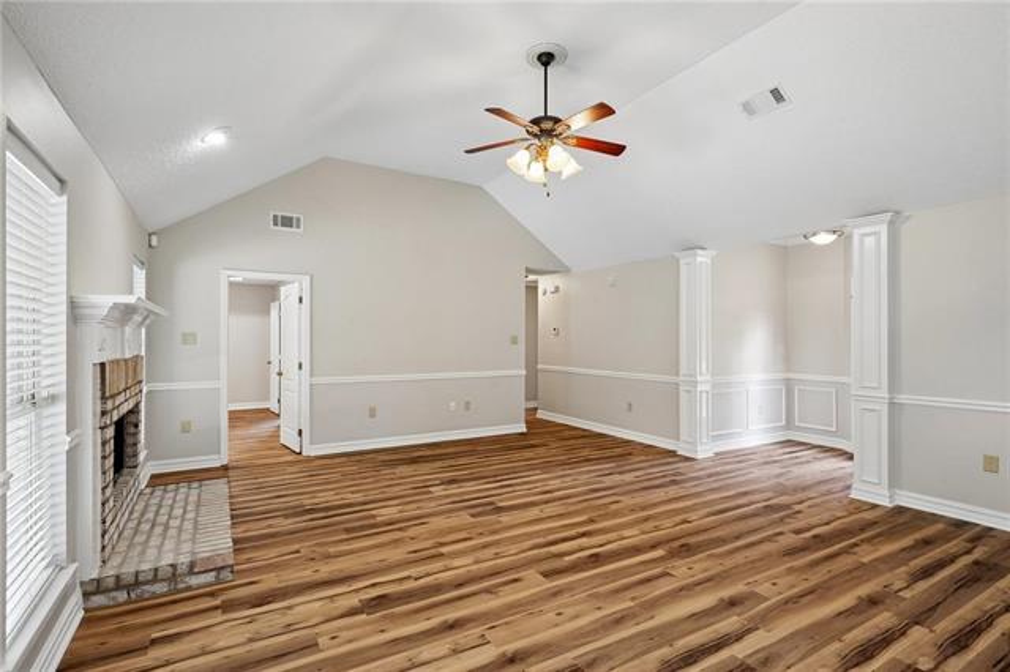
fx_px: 477
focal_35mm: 17
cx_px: 505
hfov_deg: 93.3
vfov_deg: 70.4
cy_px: 336
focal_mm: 17
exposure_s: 1/13
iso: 800
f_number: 11
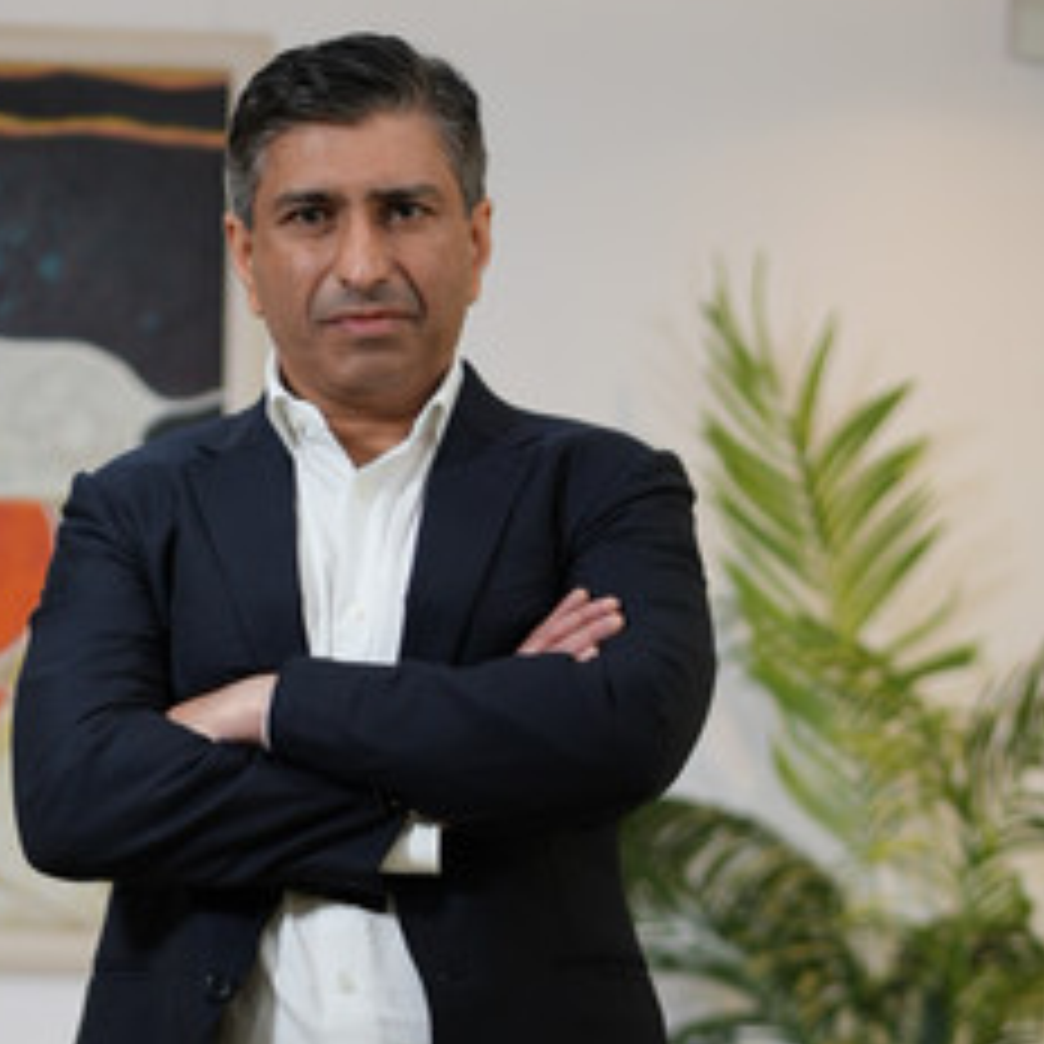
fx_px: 3992
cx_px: 425
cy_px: 1310
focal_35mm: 117
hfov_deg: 14.9
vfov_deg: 14.4
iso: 160
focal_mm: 50
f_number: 1.4
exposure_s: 1/200
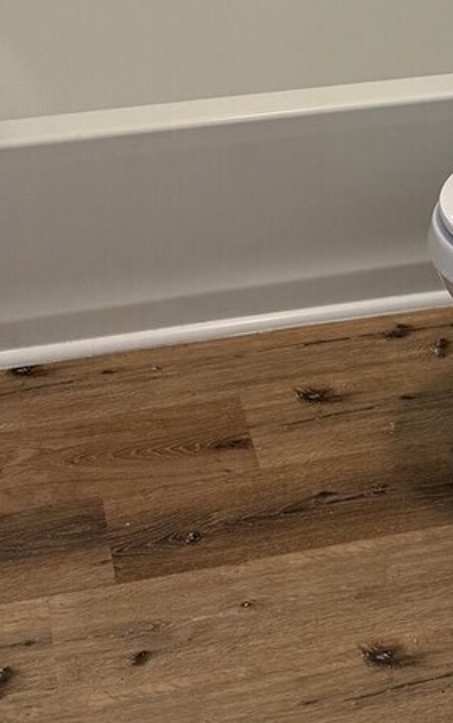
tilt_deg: -22.1
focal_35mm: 81
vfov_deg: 24.2
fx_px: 1598
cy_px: -27
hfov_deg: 15.9
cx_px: 440
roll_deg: -2.9
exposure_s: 1/120
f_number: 1.78
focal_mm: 6.76
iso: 160
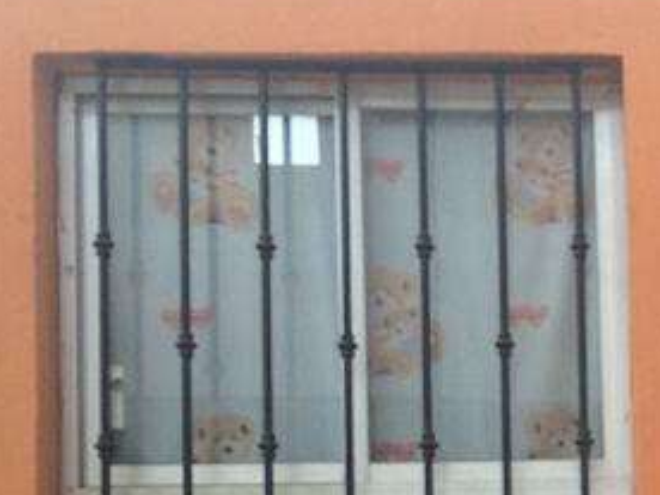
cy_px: 610
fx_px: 1602
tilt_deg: +2.7
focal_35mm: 84
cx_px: 789
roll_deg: -0.7
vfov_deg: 16.7
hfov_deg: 21.6
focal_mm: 4.15
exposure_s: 1/187
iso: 32
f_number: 2.2
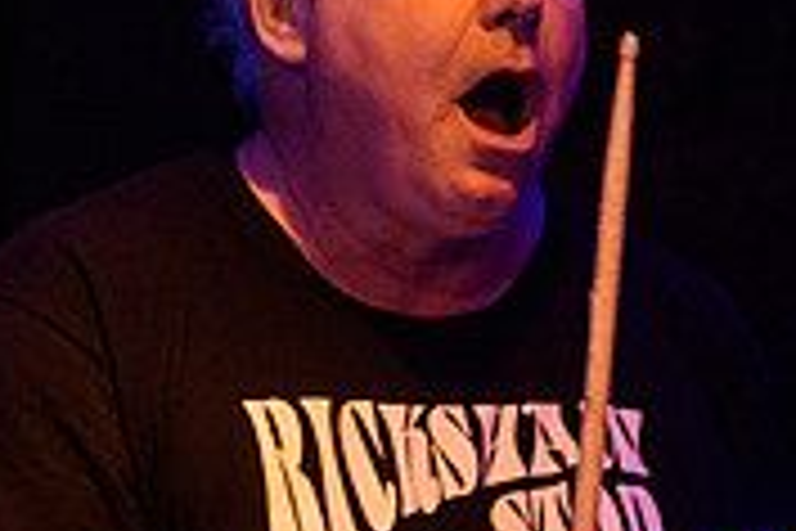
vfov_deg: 4.2
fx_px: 7252
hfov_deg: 6.3
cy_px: 245
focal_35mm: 328
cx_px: 526
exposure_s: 1/100
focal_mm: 100
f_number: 3.2
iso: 6400
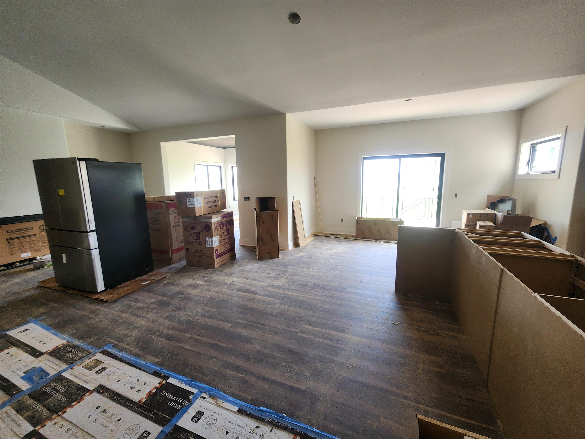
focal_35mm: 13
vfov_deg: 89.9
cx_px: 292
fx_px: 220
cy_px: 220
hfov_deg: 106.2
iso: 100
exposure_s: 1/60
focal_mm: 2.2
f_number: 2.2
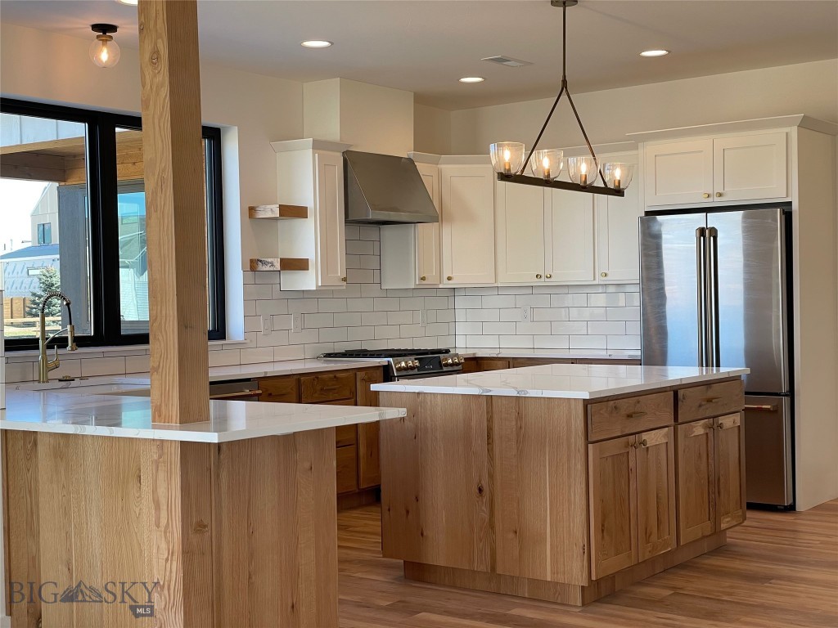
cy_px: 314
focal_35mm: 52
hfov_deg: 36.8
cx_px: 419
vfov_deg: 28.0
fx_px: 1259
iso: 50
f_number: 2
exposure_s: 1/120
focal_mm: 6
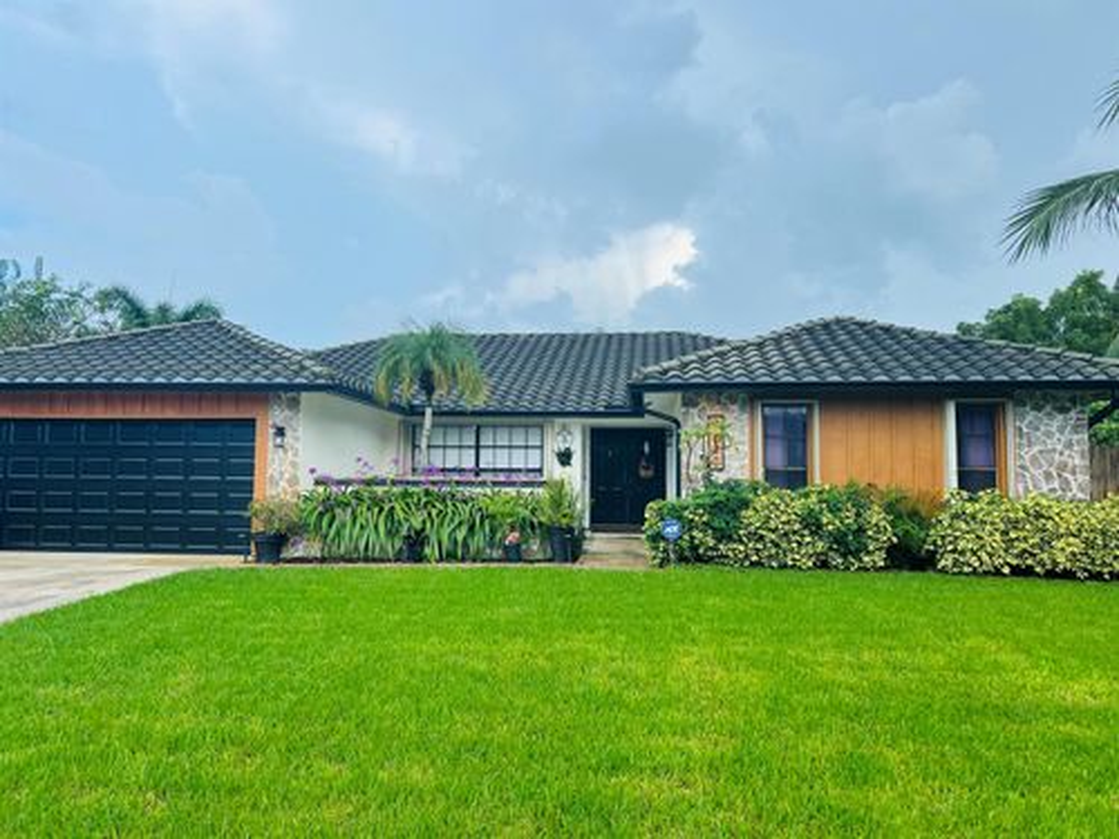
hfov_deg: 67.3
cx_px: 560
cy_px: 420
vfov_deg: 53.1
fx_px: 840
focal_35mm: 26
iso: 50
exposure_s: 1/1159
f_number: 1.5
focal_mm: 5.7
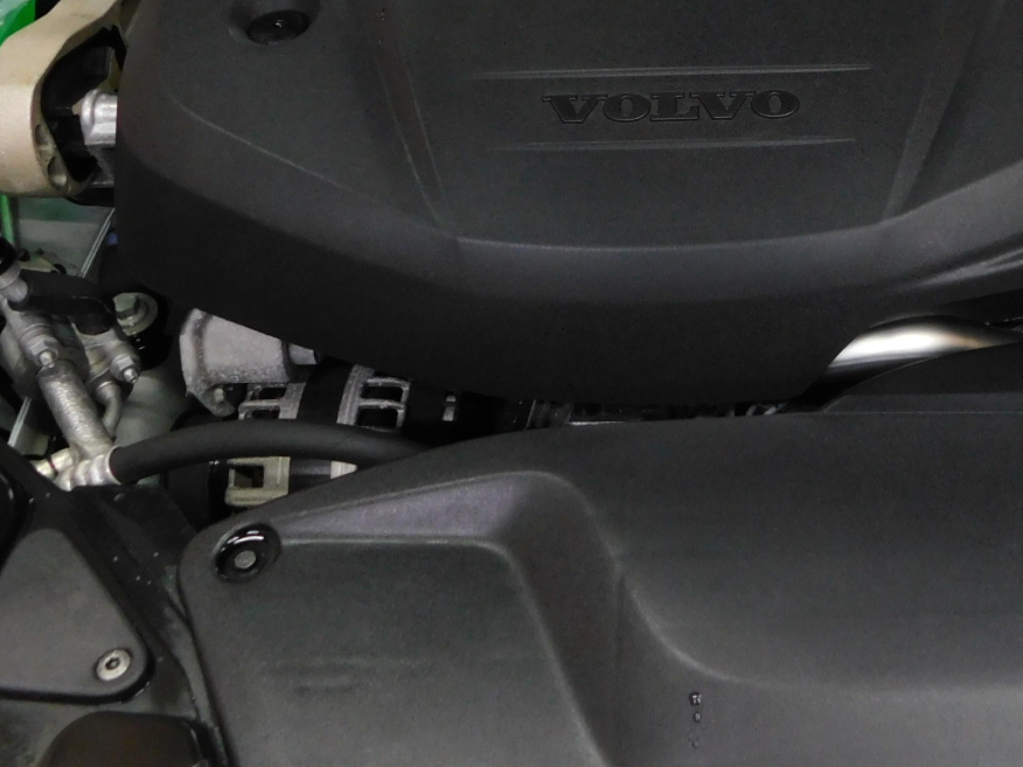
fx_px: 1241
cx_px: 744
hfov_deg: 43.6
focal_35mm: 42
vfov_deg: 33.1
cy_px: 127
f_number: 3
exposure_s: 1/30
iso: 320
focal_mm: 4
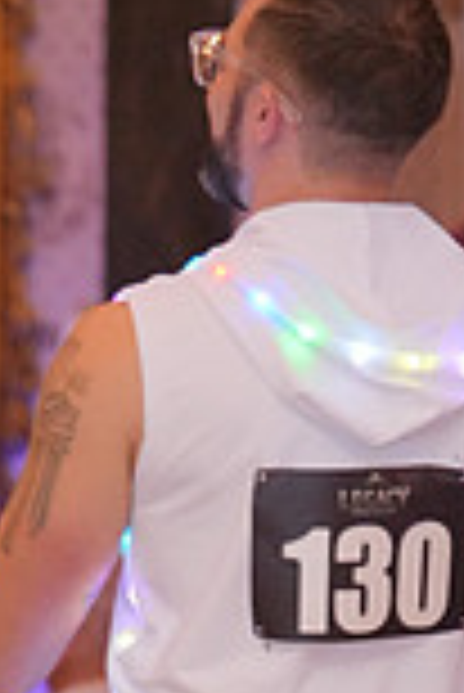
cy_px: 932
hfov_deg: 4.3
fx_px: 6114
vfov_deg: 6.4
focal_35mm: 317
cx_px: -200
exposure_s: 1/250
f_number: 2
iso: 5000
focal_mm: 84
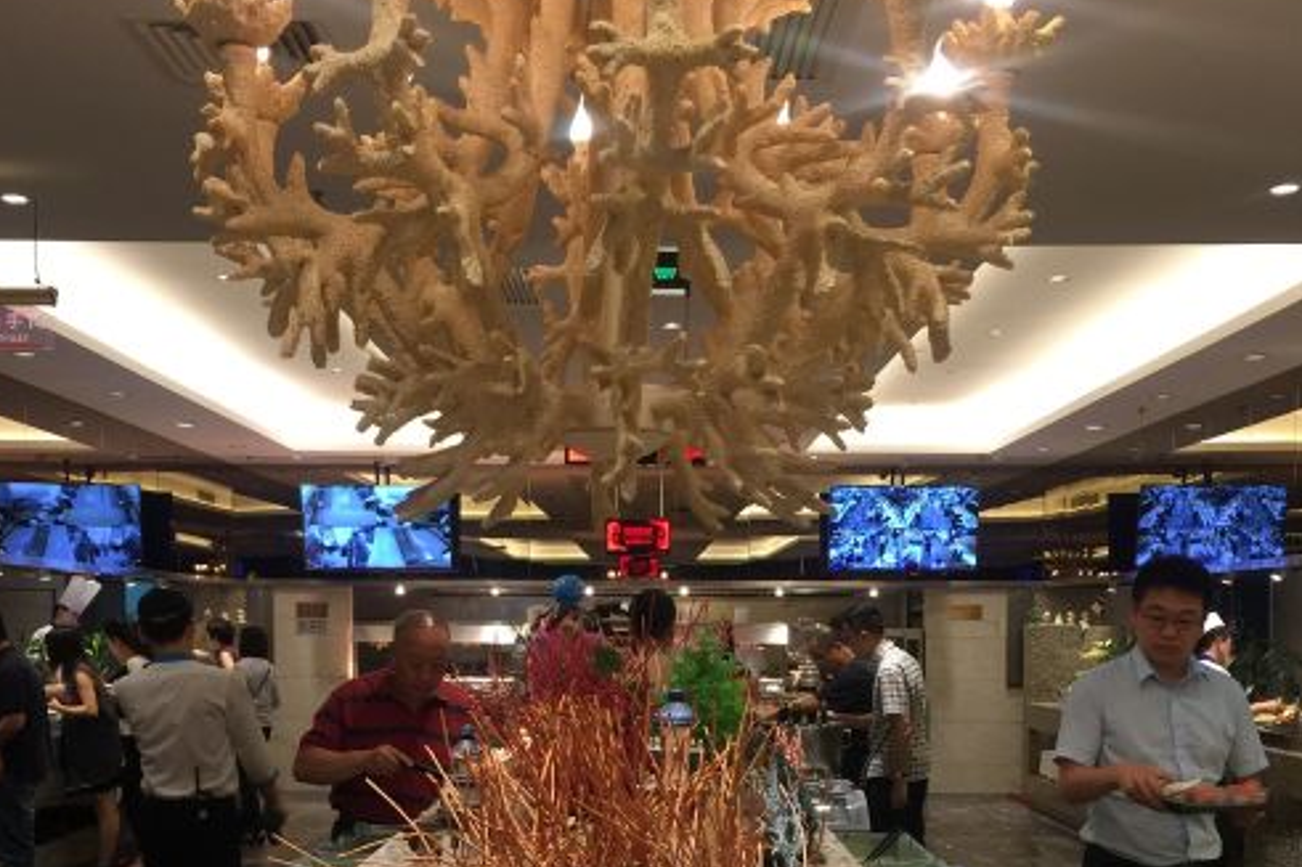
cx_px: 624
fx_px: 1555
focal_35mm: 43
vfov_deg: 30.5
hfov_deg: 45.4
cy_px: 676
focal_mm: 4.15
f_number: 2.2
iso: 64
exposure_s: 1/33
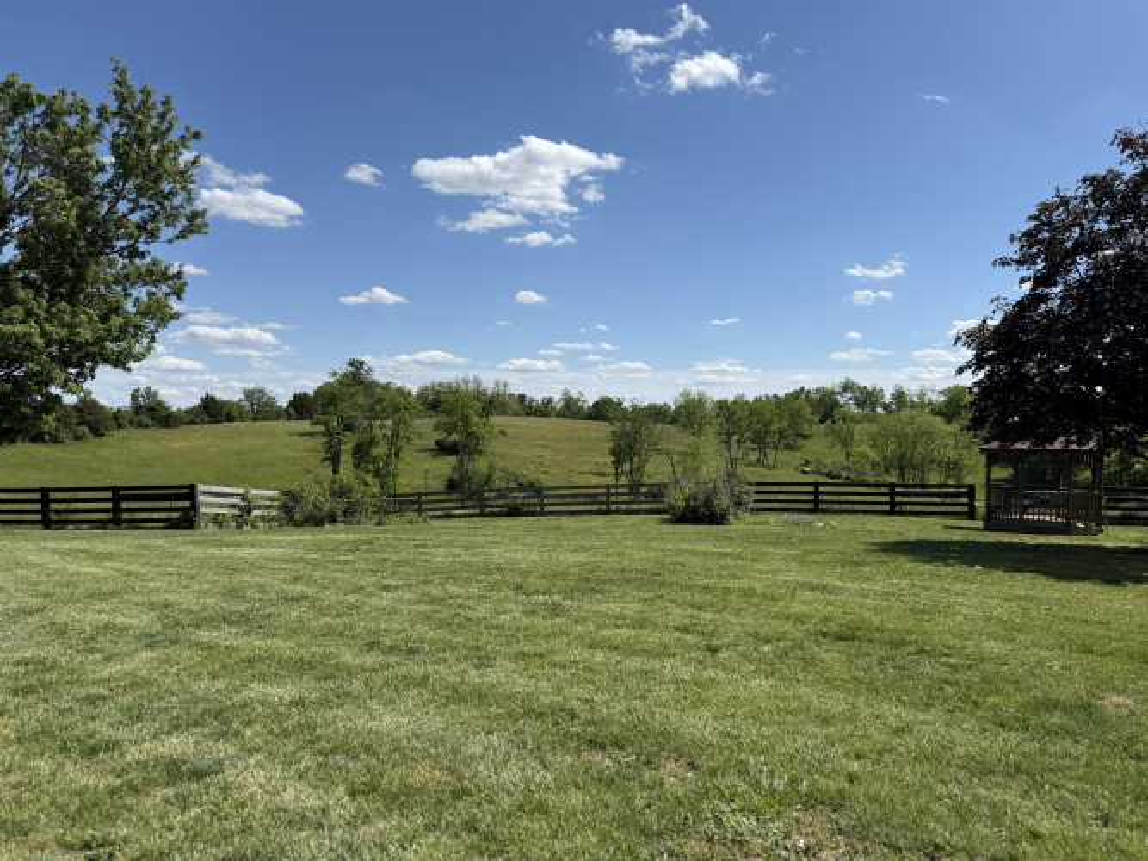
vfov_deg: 56.8
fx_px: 796
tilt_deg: -0.4
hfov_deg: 71.6
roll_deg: +0.3
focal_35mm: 24
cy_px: 430
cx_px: 574
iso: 80
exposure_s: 1/6711
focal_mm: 6.76
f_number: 1.78
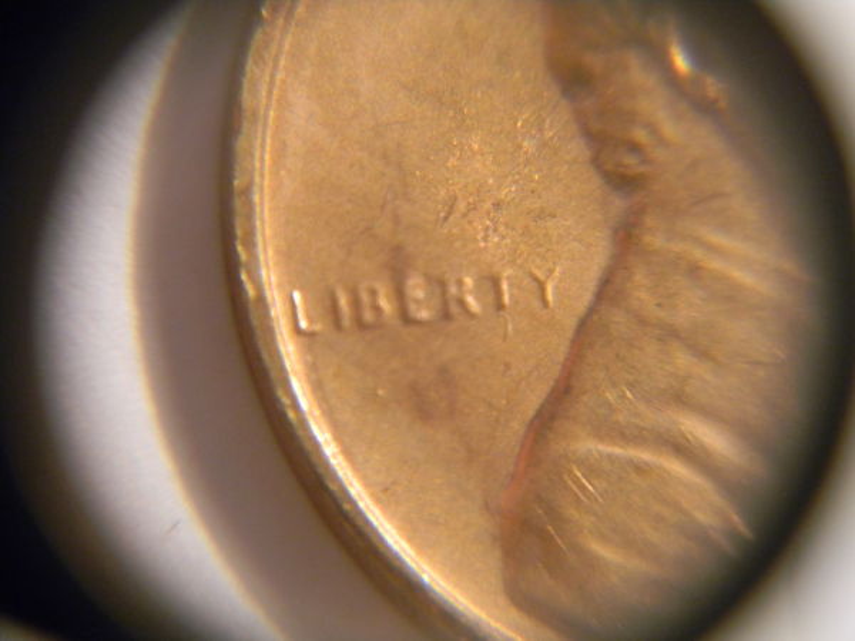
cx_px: 428
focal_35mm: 105
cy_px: 320
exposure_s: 1/13.3
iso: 400
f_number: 4.7
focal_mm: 19
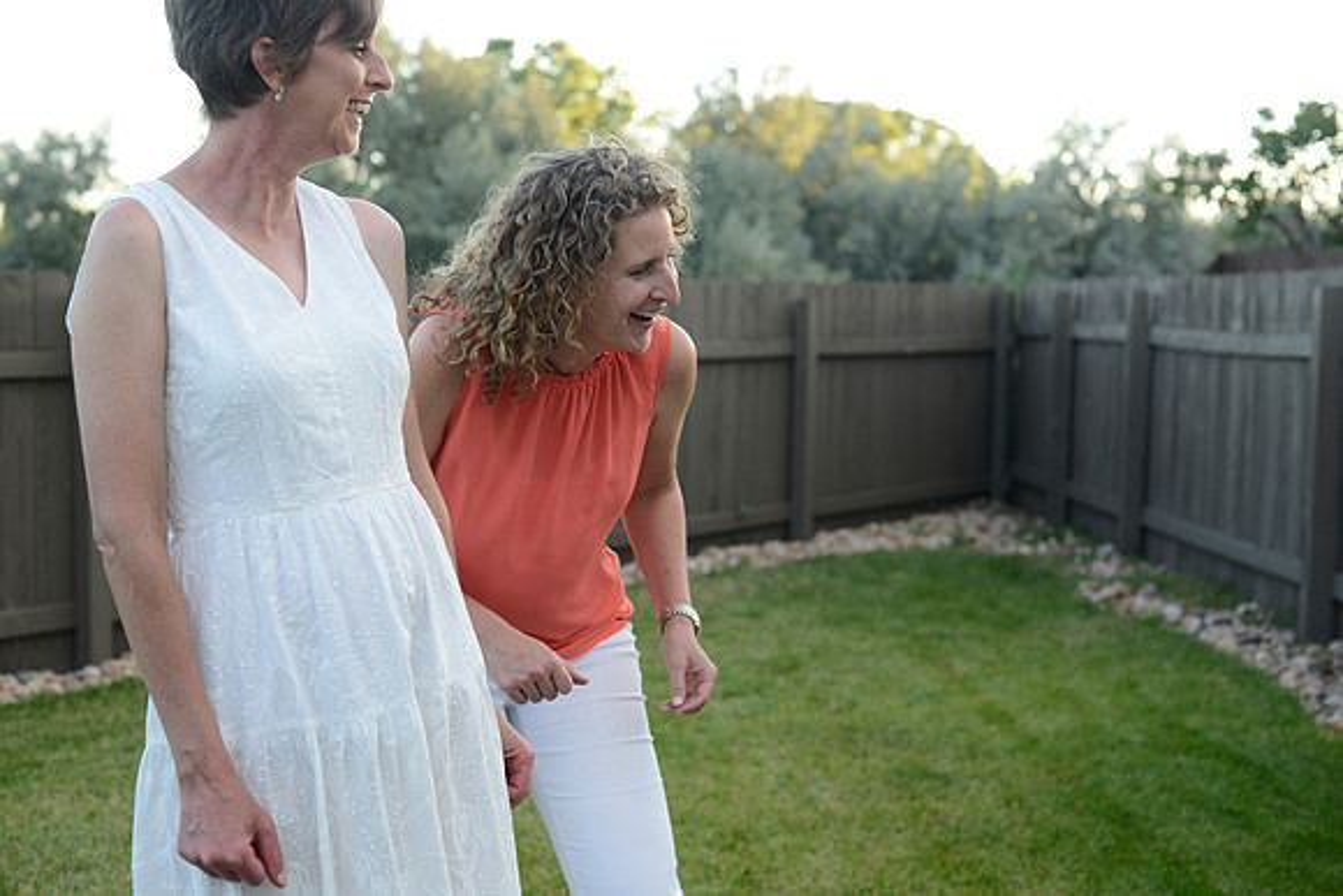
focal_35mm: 50
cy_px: 448
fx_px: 1866
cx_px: 672
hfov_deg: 39.6
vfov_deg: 27.0
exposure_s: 1/200
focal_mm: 50
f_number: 4
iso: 400
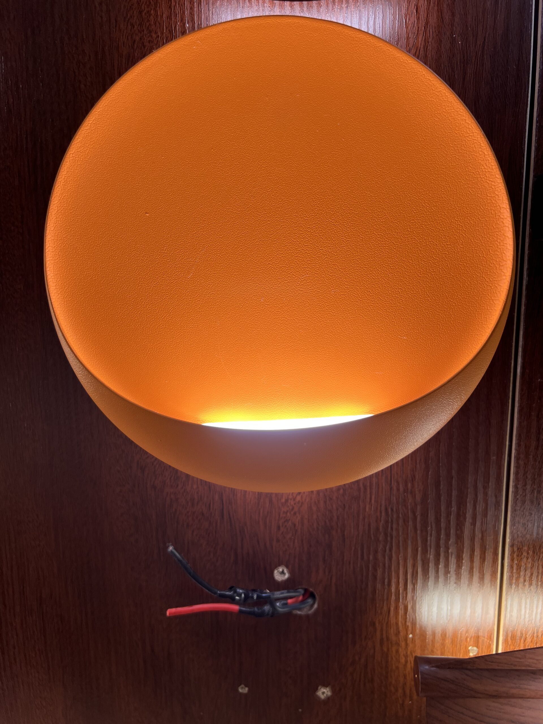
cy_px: 362
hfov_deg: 53.1
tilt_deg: -9.0
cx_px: 272
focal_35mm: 26
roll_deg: +0.8
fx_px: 544
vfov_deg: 67.3
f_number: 1.5
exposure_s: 1/224
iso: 40
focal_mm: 5.7
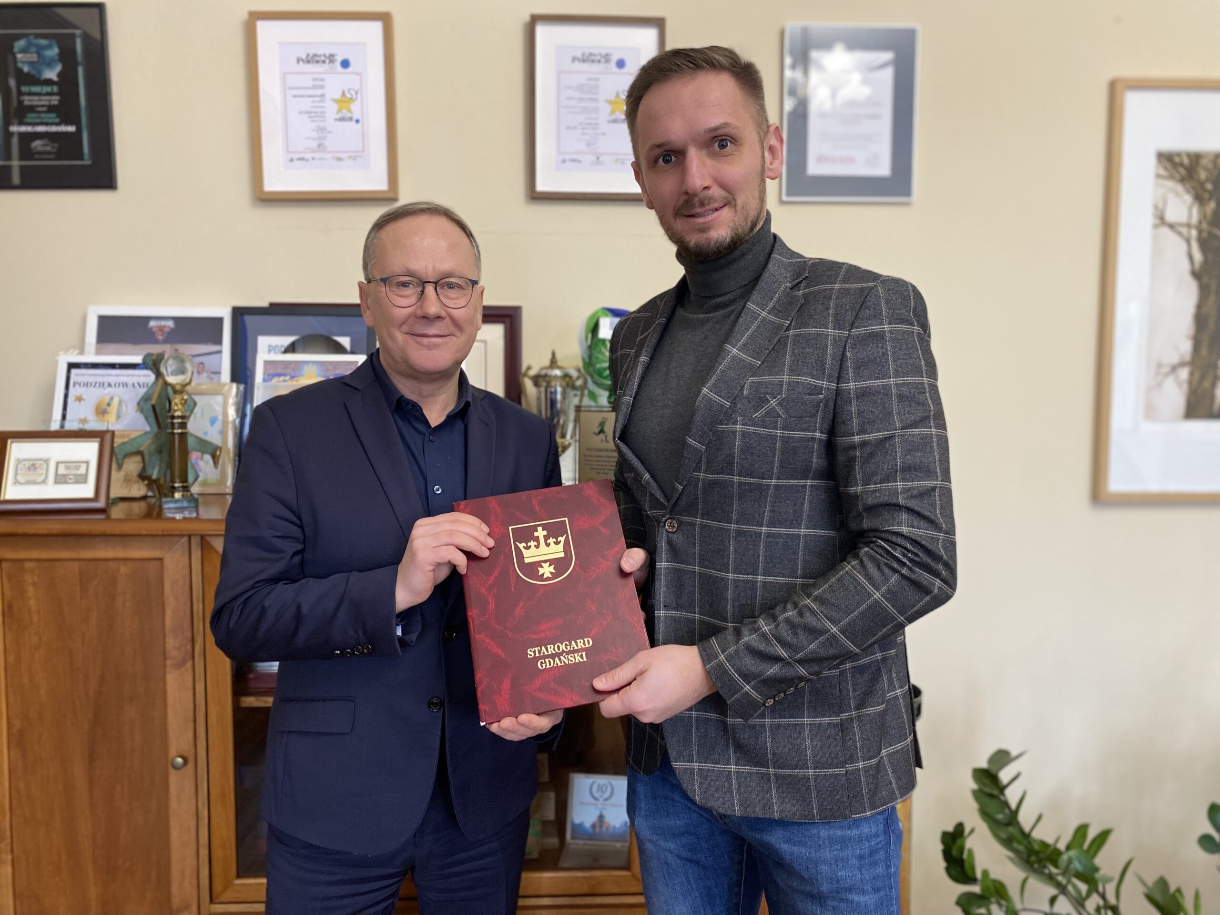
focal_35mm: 26
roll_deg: -0.7
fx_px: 916
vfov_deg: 53.1
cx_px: 610
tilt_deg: -5.3
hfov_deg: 67.3
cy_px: 458
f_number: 1.8
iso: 200
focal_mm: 4.25
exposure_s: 1/50
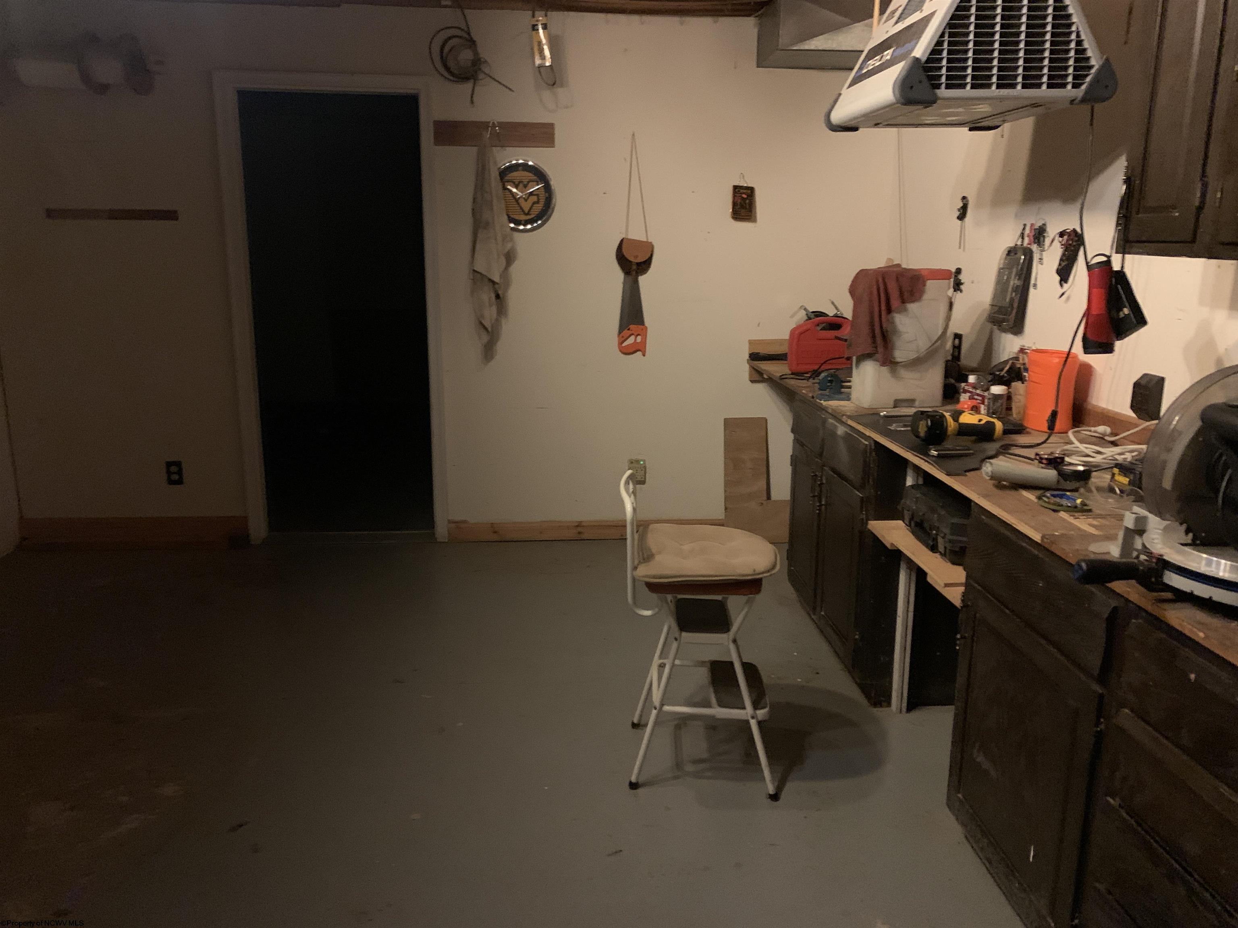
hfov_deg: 67.3
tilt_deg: -12.2
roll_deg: -0.8
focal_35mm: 26
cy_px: 464
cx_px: 619
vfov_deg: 53.1
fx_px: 930
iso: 640
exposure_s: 1/20
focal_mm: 4.25
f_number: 1.8
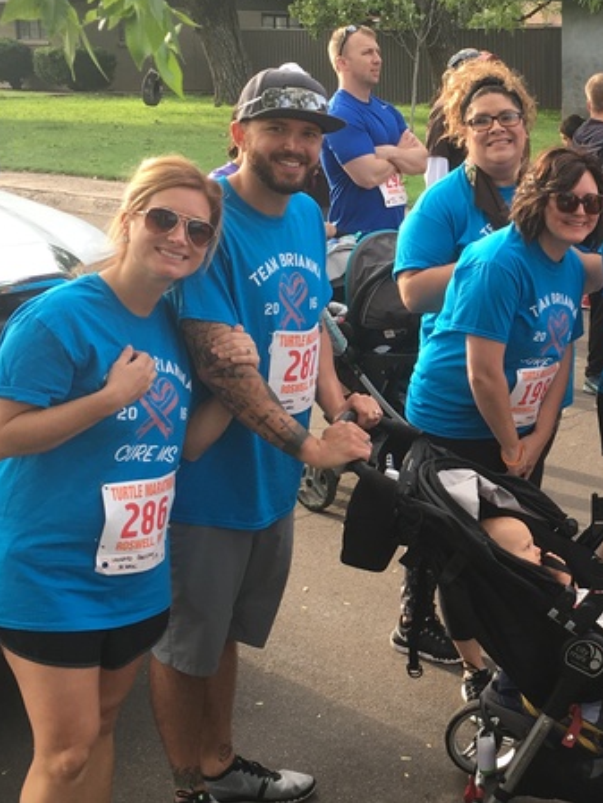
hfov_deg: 22.7
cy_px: 404
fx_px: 1439
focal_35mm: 62
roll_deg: -1.0
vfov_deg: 31.2
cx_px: 605
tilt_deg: -12.7
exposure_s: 1/124
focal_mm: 4.15
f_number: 2.2
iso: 25
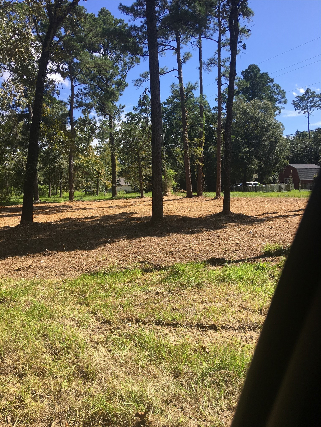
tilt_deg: -2.2
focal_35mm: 29
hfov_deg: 48.2
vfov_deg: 61.7
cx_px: 160
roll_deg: +1.2
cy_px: 214
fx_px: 359
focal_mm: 4.15
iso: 25
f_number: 2.2
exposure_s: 1/999
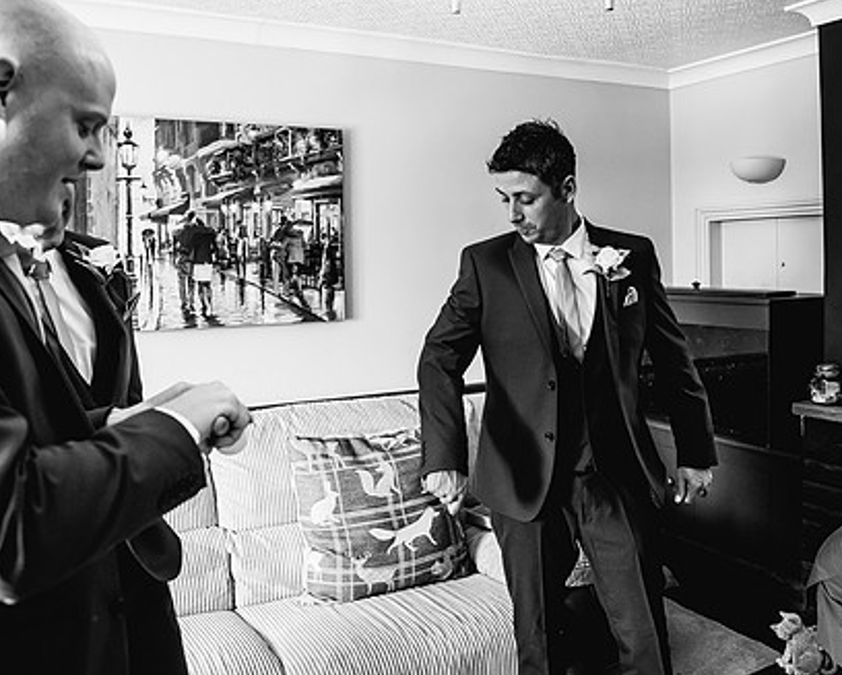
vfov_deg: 45.6
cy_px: 278
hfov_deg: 55.4
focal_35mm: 32
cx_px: 477
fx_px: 798
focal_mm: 24
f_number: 2.8
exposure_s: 1/160
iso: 2000
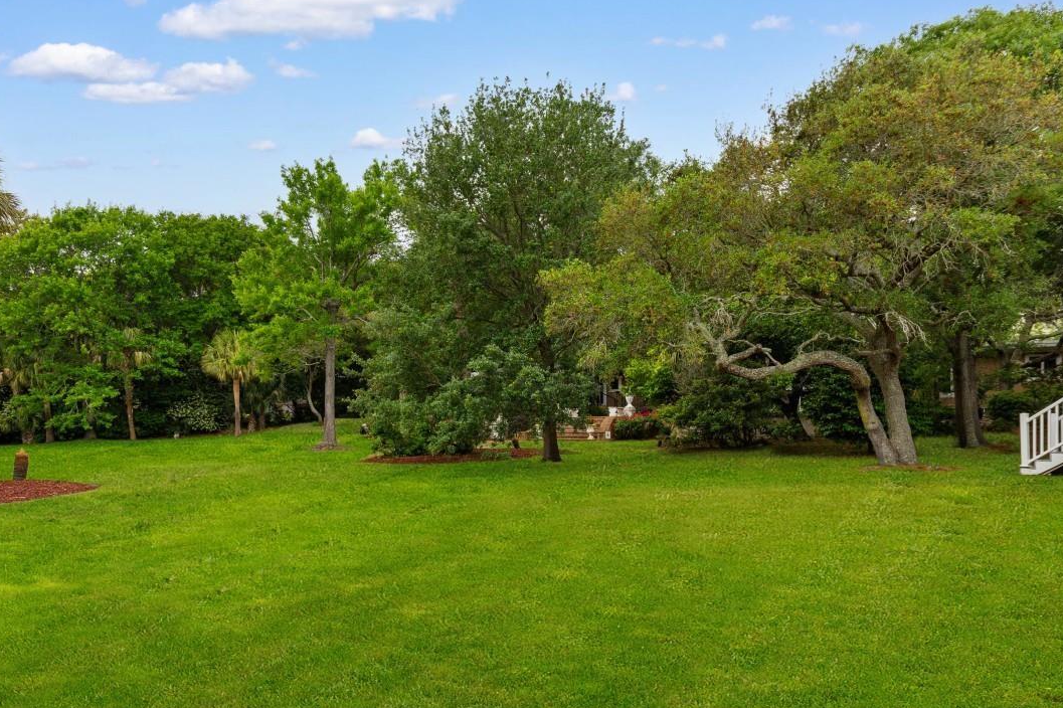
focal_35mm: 23
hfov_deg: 75.8
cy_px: 418
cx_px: 467
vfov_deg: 54.7
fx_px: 679
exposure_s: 1/160
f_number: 6.3
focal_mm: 10
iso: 100
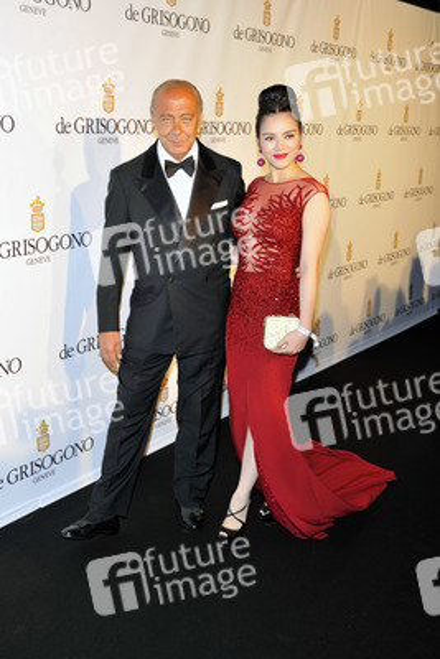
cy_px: 330
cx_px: 220
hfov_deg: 35.1
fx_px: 696
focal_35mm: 38
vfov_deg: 50.7
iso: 500
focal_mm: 38
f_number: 5.6
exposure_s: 1/160
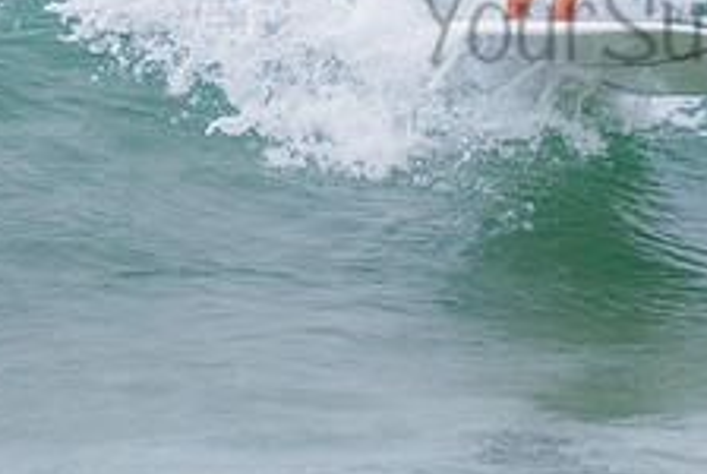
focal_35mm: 1586
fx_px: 31188
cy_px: -149
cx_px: 572
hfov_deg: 1.3
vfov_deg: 0.9
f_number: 5.6
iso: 640
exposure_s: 1/2000
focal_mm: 500
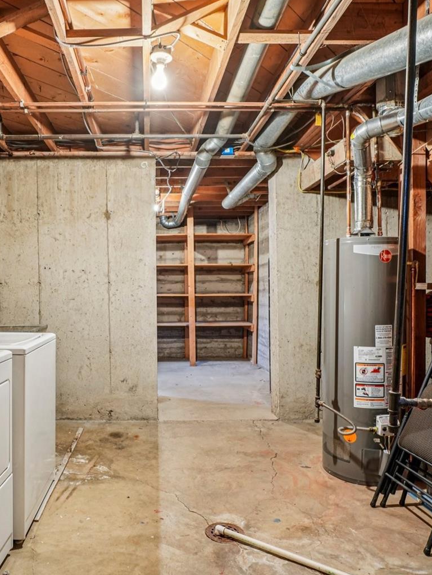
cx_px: 149
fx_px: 412
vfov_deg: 69.9
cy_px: 286
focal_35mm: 25
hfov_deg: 54.4
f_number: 8
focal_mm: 11
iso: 500
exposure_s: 1/4
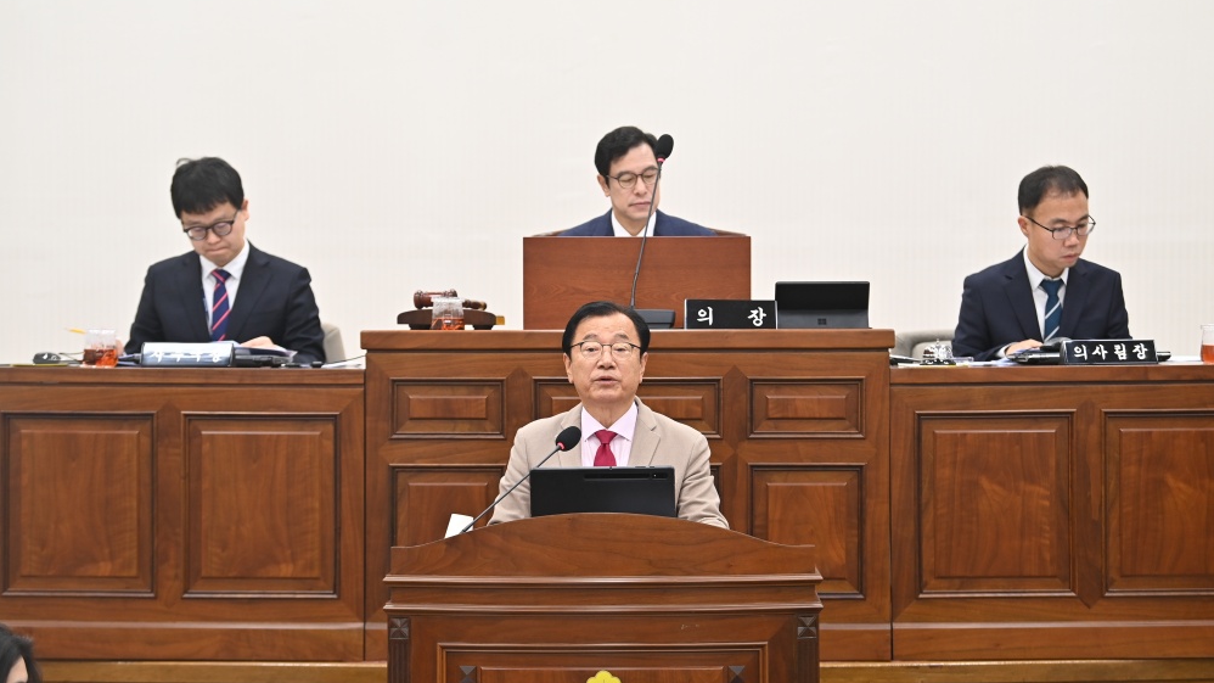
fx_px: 4055
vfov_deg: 9.6
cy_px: 388
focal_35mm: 126
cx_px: 607
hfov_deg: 17.0
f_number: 3.5
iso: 800
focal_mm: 120
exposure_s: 1/100
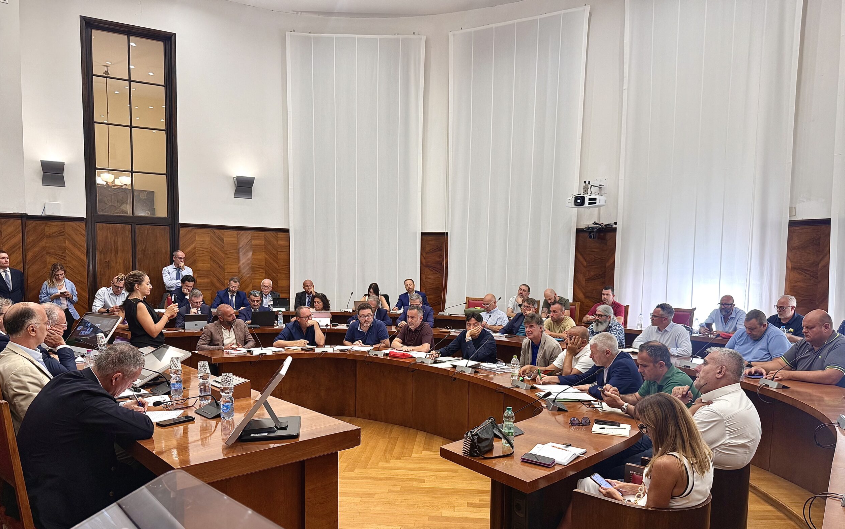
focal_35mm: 26
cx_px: 429
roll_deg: -1.1
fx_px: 599
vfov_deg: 47.3
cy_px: 317
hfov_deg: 70.4
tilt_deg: -4.5
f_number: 1.78
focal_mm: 6.76
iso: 125
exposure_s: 1/100
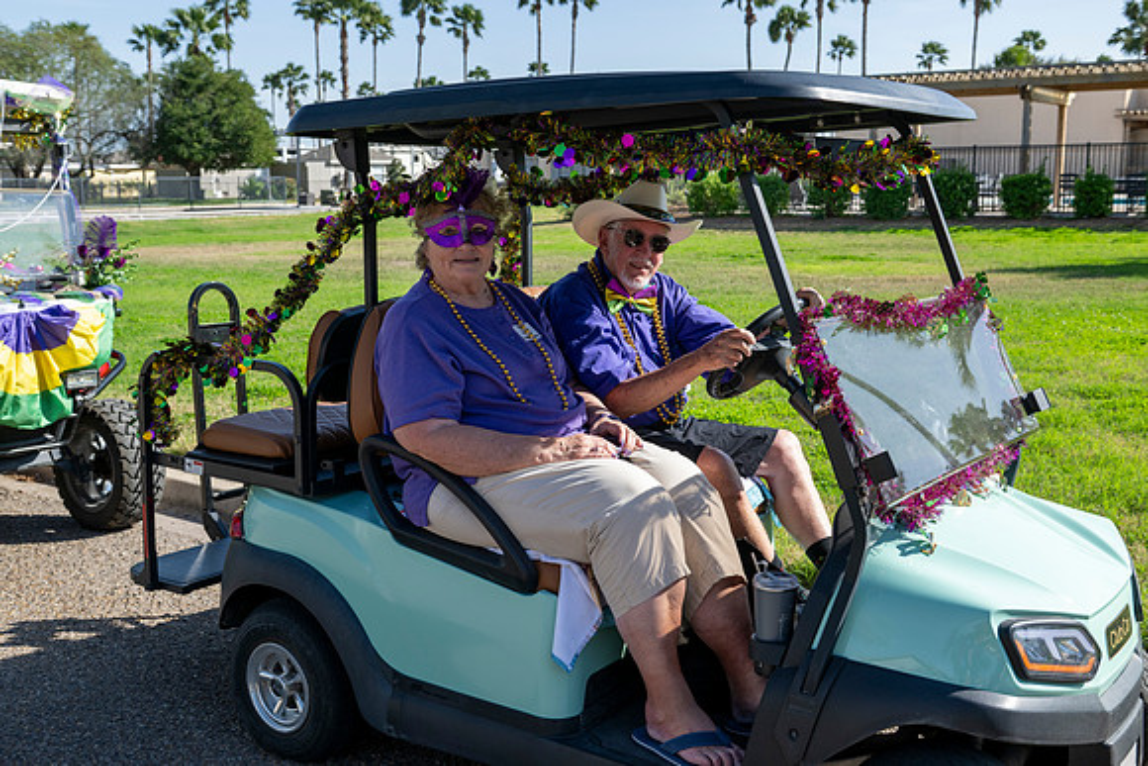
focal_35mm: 38
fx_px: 1212
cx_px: 574
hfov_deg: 50.7
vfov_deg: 35.1
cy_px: 383
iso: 360
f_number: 6.3
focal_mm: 38
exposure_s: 1/640
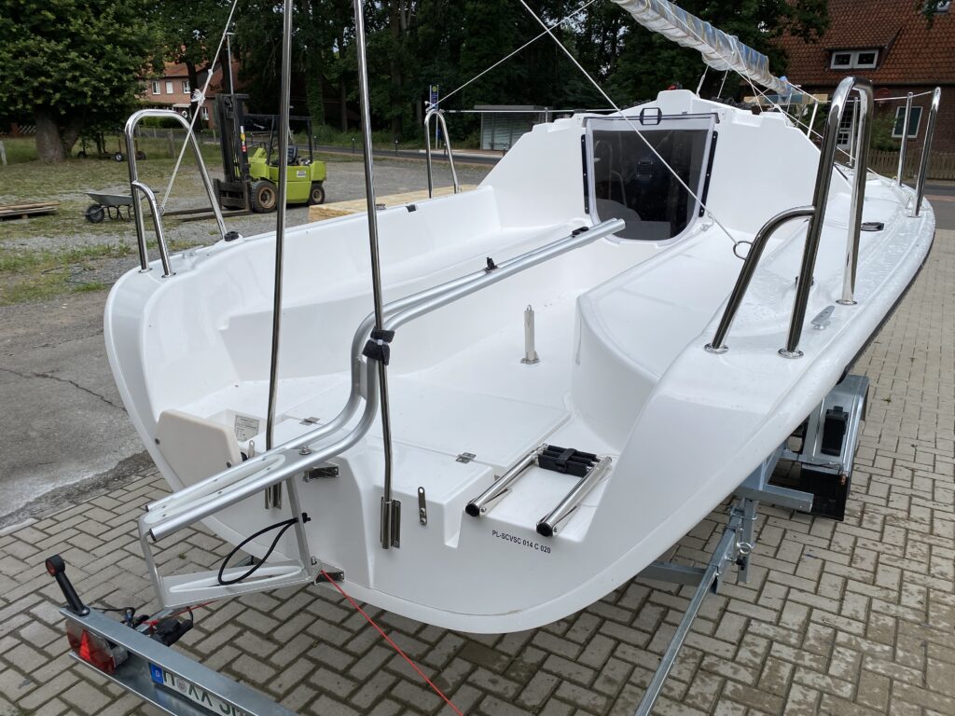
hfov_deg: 67.3
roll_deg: -1.7
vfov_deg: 53.1
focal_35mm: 26
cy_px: 358
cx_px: 478
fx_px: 717
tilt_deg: -20.1
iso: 32
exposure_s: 1/1838
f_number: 1.8
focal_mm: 4.25
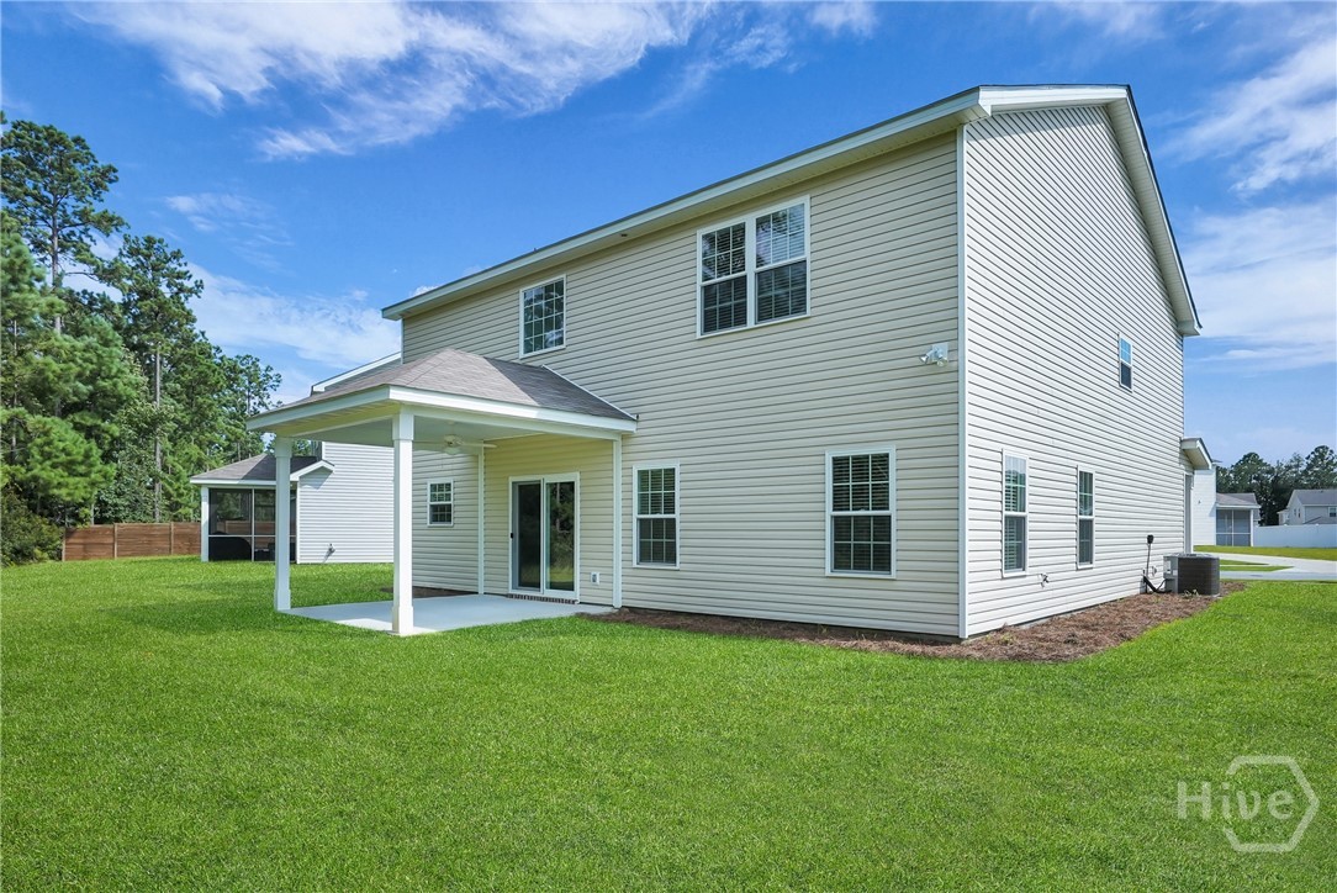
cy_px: 446
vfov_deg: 62.0
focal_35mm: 20
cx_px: 668
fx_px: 743
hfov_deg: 83.9
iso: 1000
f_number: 10
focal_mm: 20
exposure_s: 1/1600
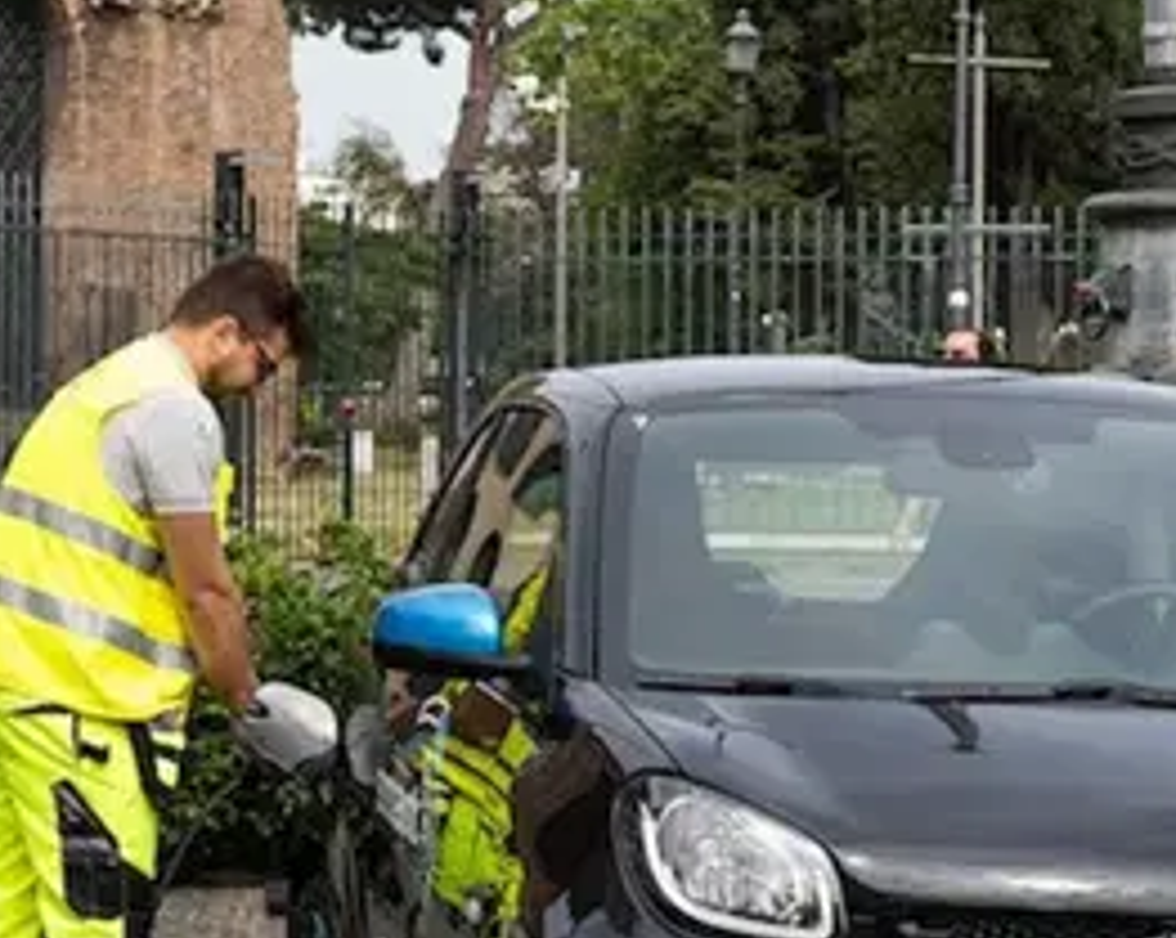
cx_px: -723
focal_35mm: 142
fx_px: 4937
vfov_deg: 10.9
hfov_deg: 12.7
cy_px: 489
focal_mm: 33
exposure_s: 1/200
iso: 50
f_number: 5.6
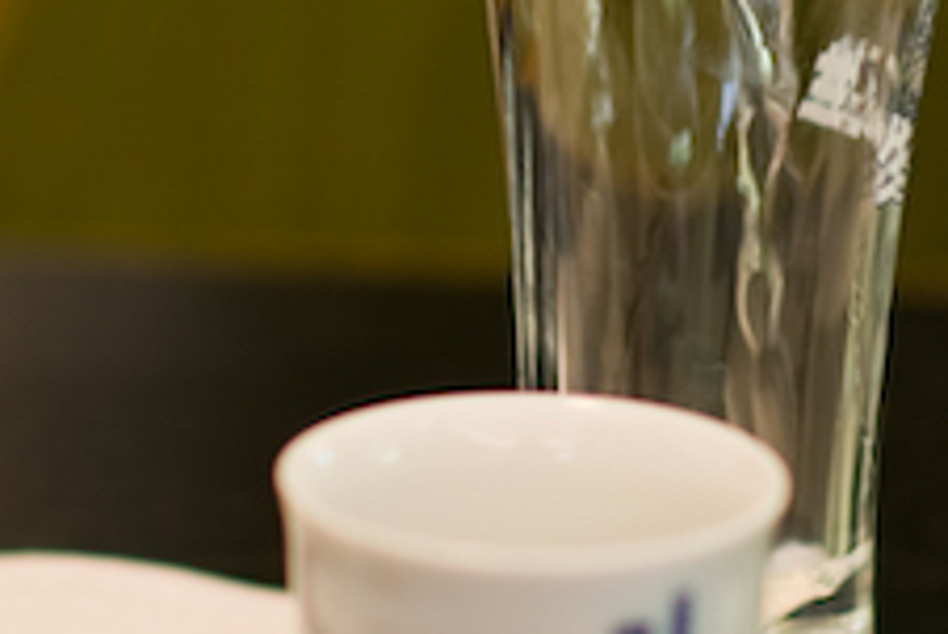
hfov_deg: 5.5
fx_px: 9907
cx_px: 403
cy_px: 86
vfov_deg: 3.7
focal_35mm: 376
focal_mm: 85
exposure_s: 1/50
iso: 200
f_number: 1.8
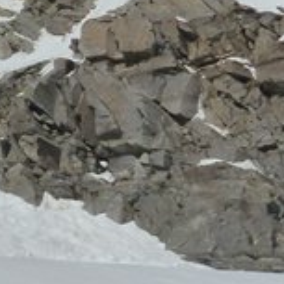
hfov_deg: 5.6
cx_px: 663
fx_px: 2794
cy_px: -33
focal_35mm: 301
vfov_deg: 5.8
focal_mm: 11.7
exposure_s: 1/2000
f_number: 5.6
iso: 160
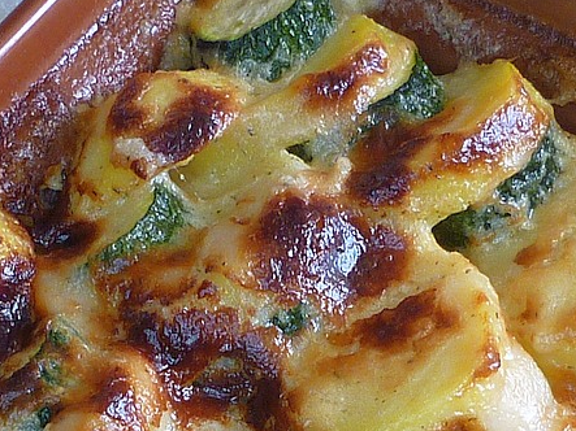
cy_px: 474
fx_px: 2462
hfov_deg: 13.3
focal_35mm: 148
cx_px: 289
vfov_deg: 9.9
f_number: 2.9
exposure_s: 1/40
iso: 80
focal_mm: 5.9
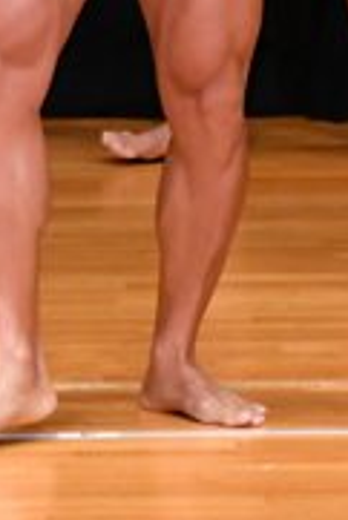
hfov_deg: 1.2
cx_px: 367
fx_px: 16700
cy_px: -181
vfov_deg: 1.8
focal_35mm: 1154
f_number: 5.6
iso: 3200
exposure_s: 1/400
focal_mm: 180
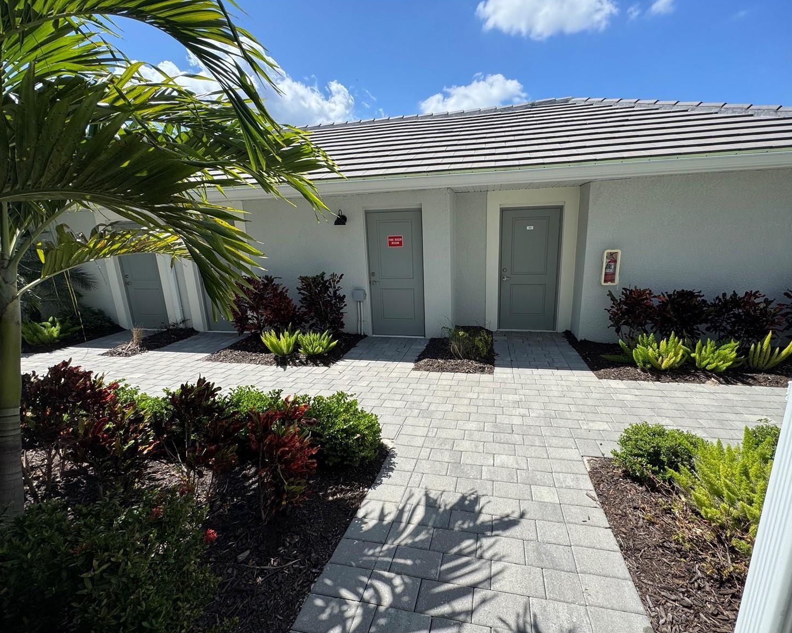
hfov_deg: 96.6
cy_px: 321
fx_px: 352
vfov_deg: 84.0
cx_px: 428
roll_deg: +1.9
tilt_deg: -13.5
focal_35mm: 15
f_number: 2.2
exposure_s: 1/1506
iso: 50
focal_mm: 2.22
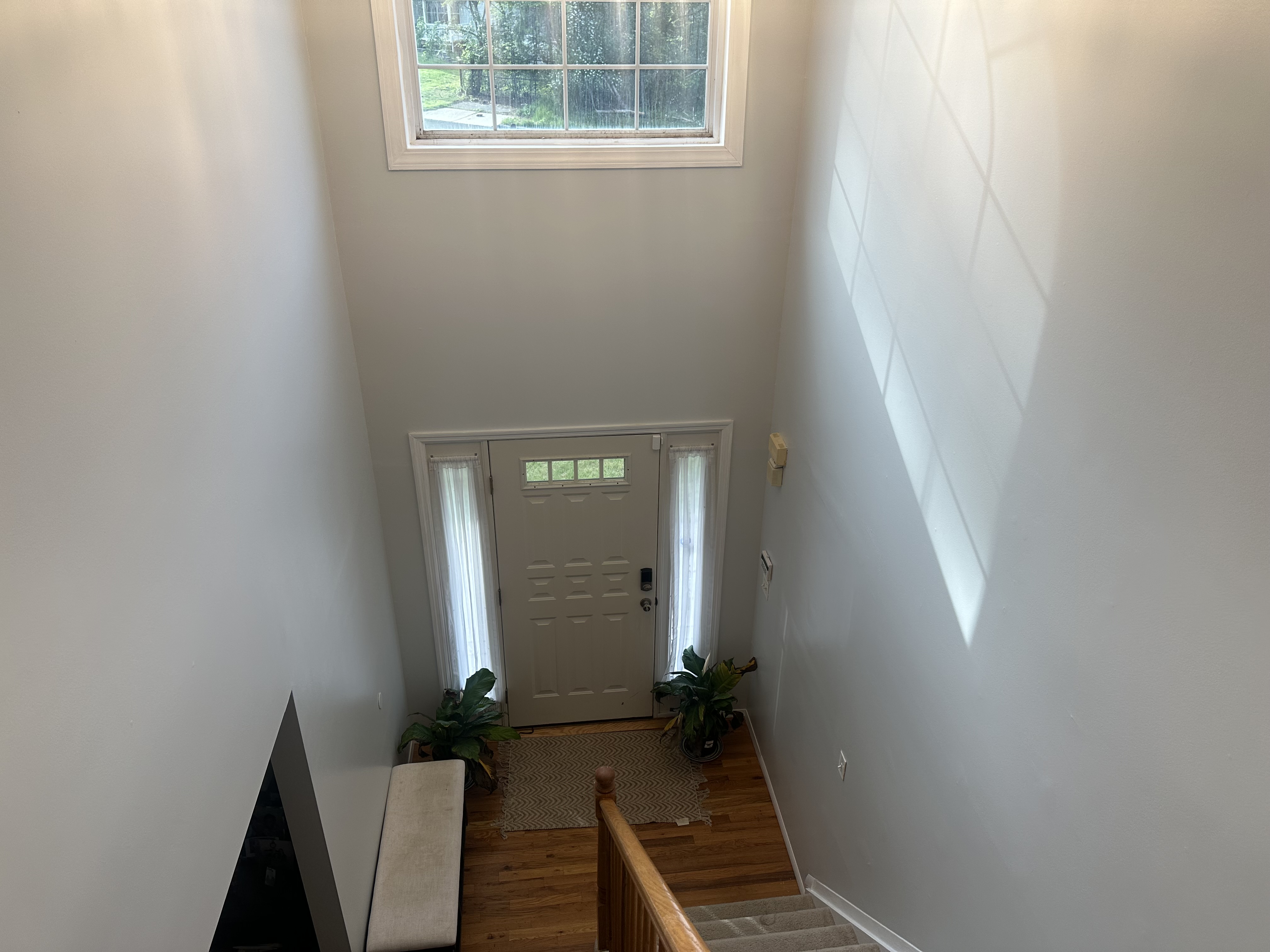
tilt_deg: -28.8
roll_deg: -0.5
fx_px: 881
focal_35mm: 24
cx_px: 635
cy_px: 476
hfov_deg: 71.6
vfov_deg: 56.8
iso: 80
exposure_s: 1/309
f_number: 1.78
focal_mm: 6.86
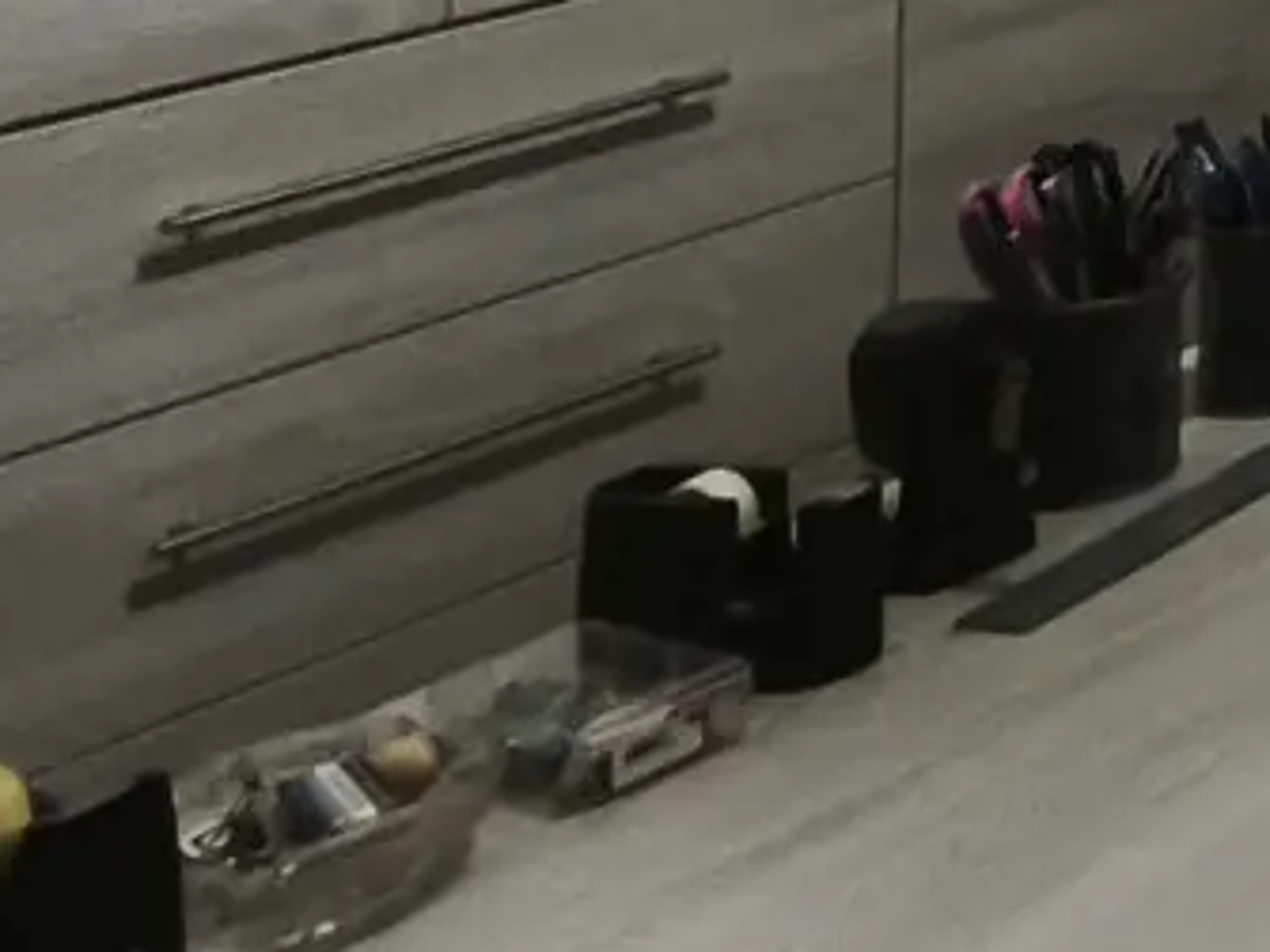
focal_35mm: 86
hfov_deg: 15.6
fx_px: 3154
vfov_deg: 14.3
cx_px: 2817
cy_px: -948
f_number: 2.2
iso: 250
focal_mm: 1.91
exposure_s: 1/33.3
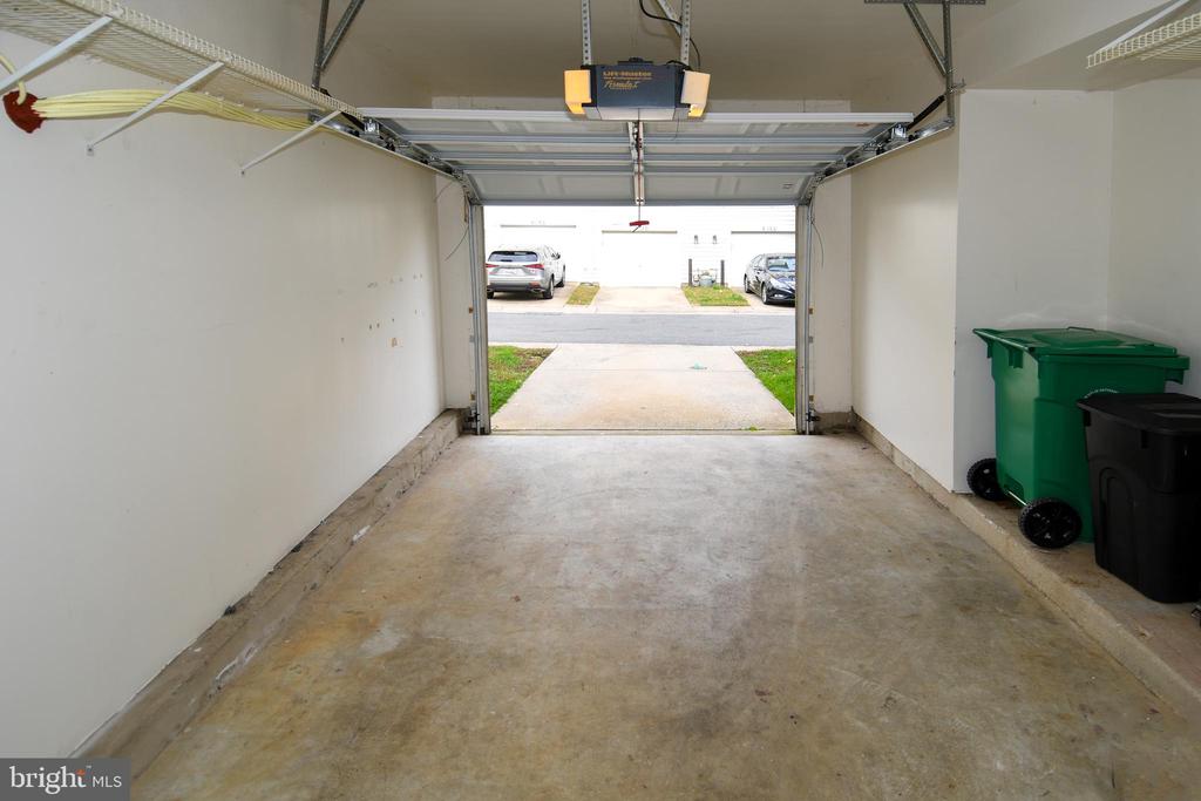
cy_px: 400
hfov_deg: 90.0
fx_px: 601
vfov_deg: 67.4
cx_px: 600
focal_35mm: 18
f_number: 4
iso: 100
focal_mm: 12
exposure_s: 1/200
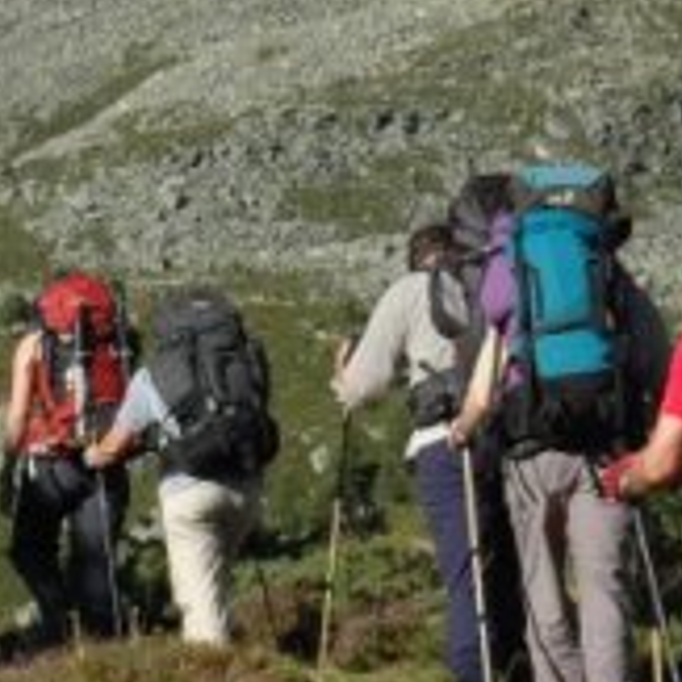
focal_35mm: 214
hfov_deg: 8.1
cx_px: 738
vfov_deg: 8.2
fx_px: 4770
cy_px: 67
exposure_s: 1/160
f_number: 14
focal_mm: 38
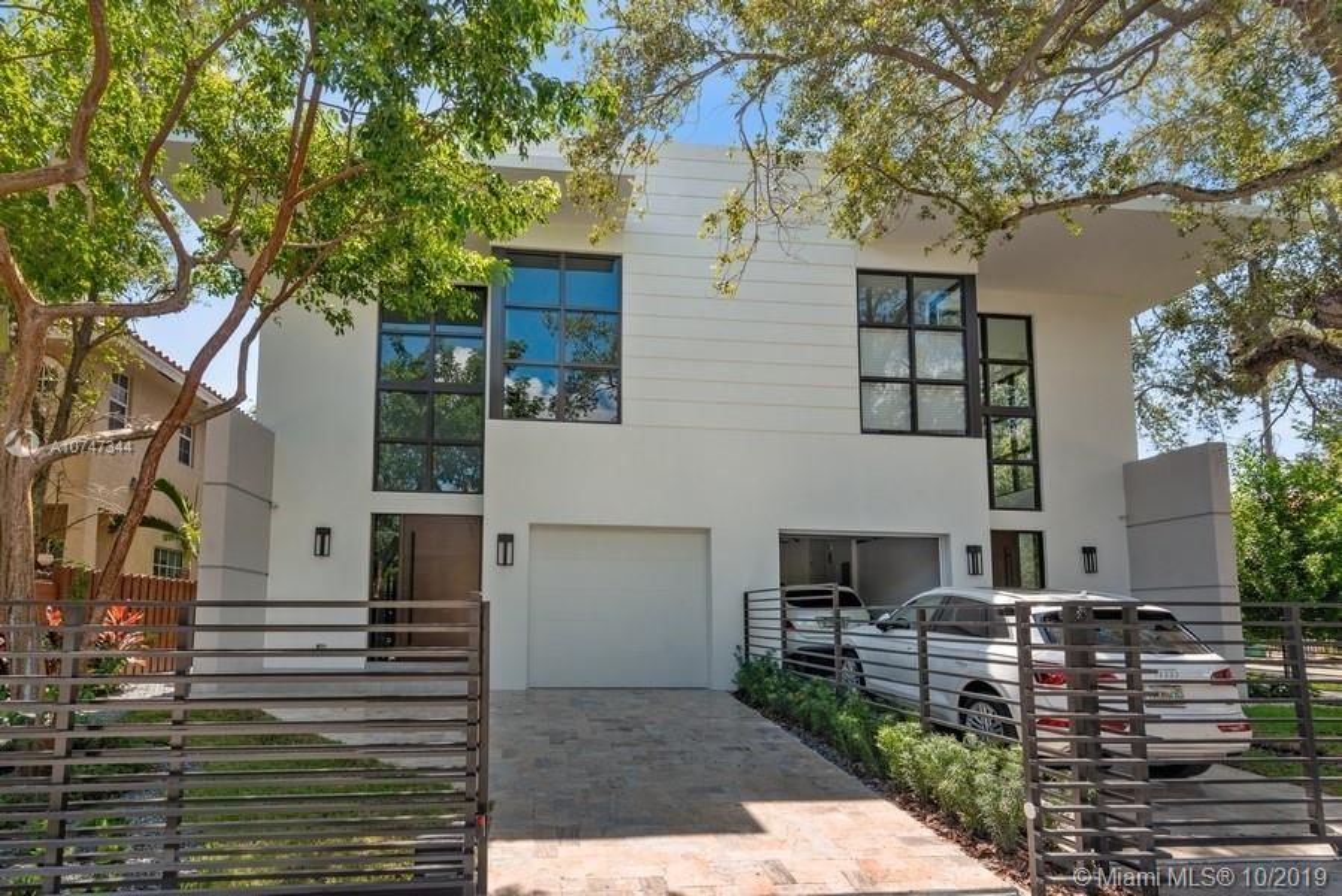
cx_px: 671
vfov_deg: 70.5
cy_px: 448
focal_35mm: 17
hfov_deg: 93.3
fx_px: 634
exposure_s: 1/160
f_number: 8
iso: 200
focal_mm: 17
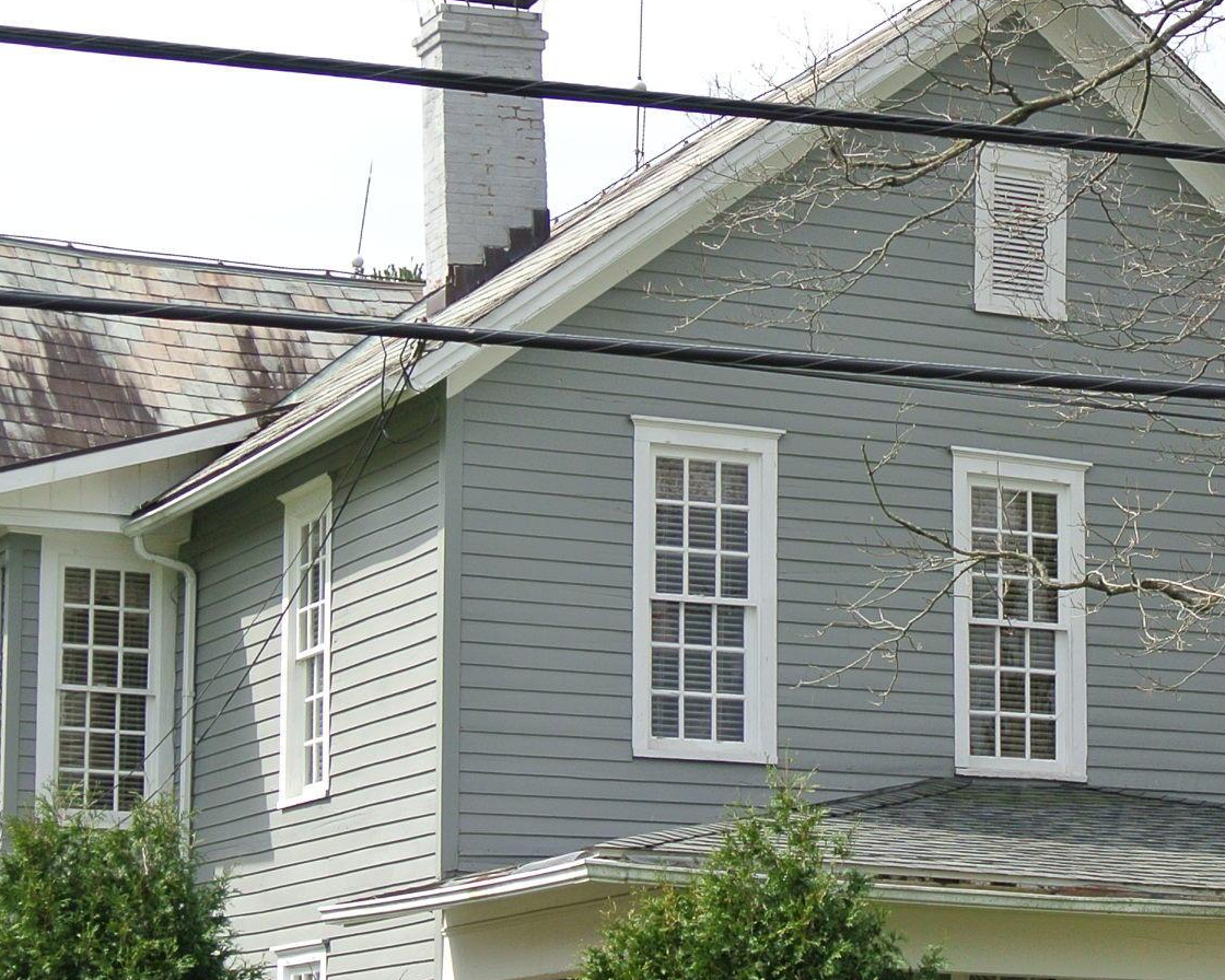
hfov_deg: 17.8
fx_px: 3879
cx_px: 1022
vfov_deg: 14.3
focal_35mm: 107
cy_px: 838
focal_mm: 16.3
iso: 100
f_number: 4.5
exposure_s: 1/500
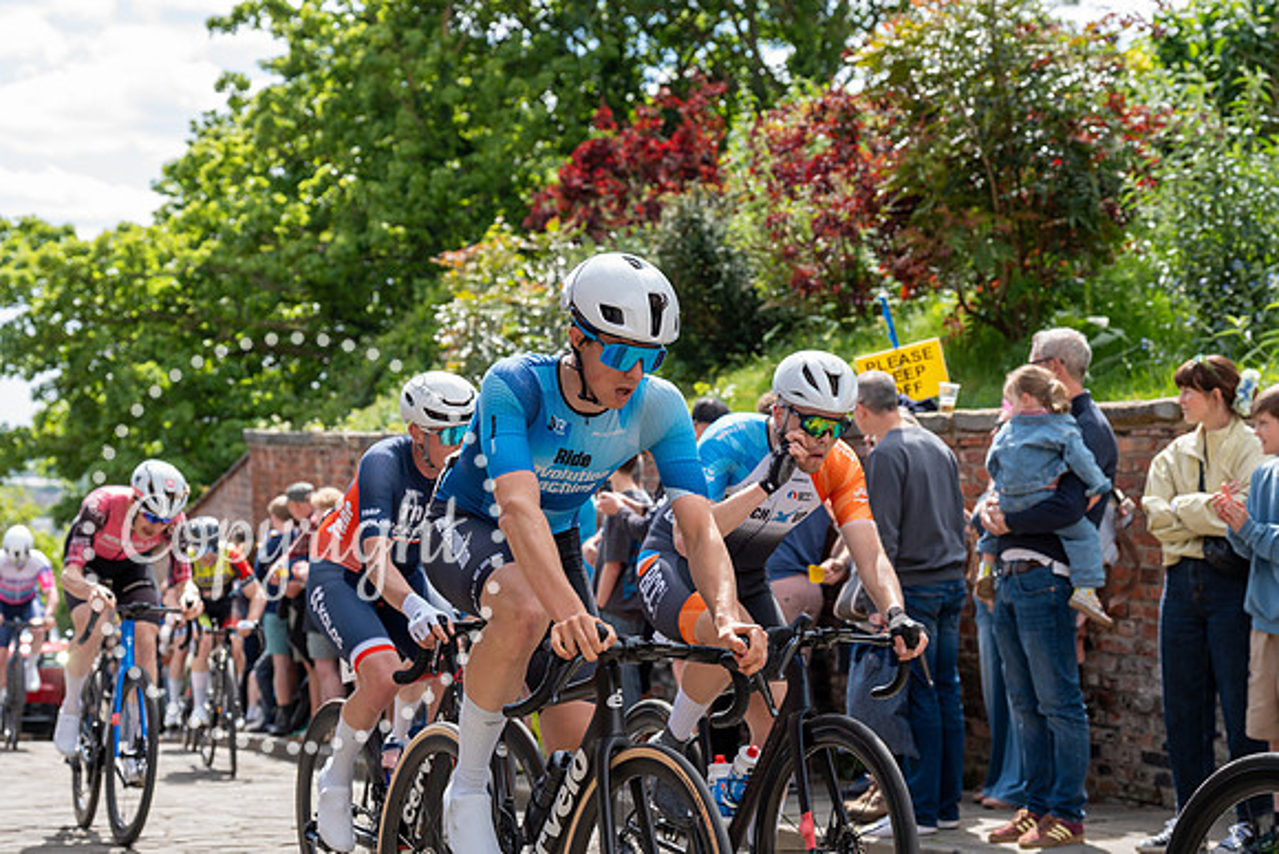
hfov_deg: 28.8
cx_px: 640
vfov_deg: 19.5
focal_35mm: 70
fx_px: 2487
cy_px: 427
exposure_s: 1/1000
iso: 500
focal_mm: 70
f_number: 5
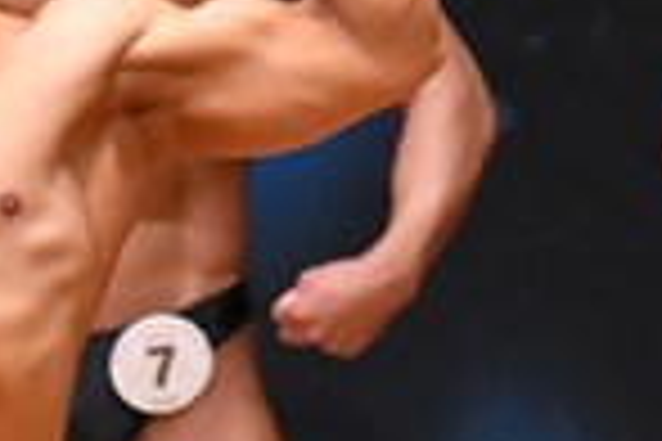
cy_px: 621
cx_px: -439
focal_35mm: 1499
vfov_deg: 0.9
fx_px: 27563
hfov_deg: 1.4
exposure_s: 1/400
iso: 8000
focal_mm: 190
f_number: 5.6
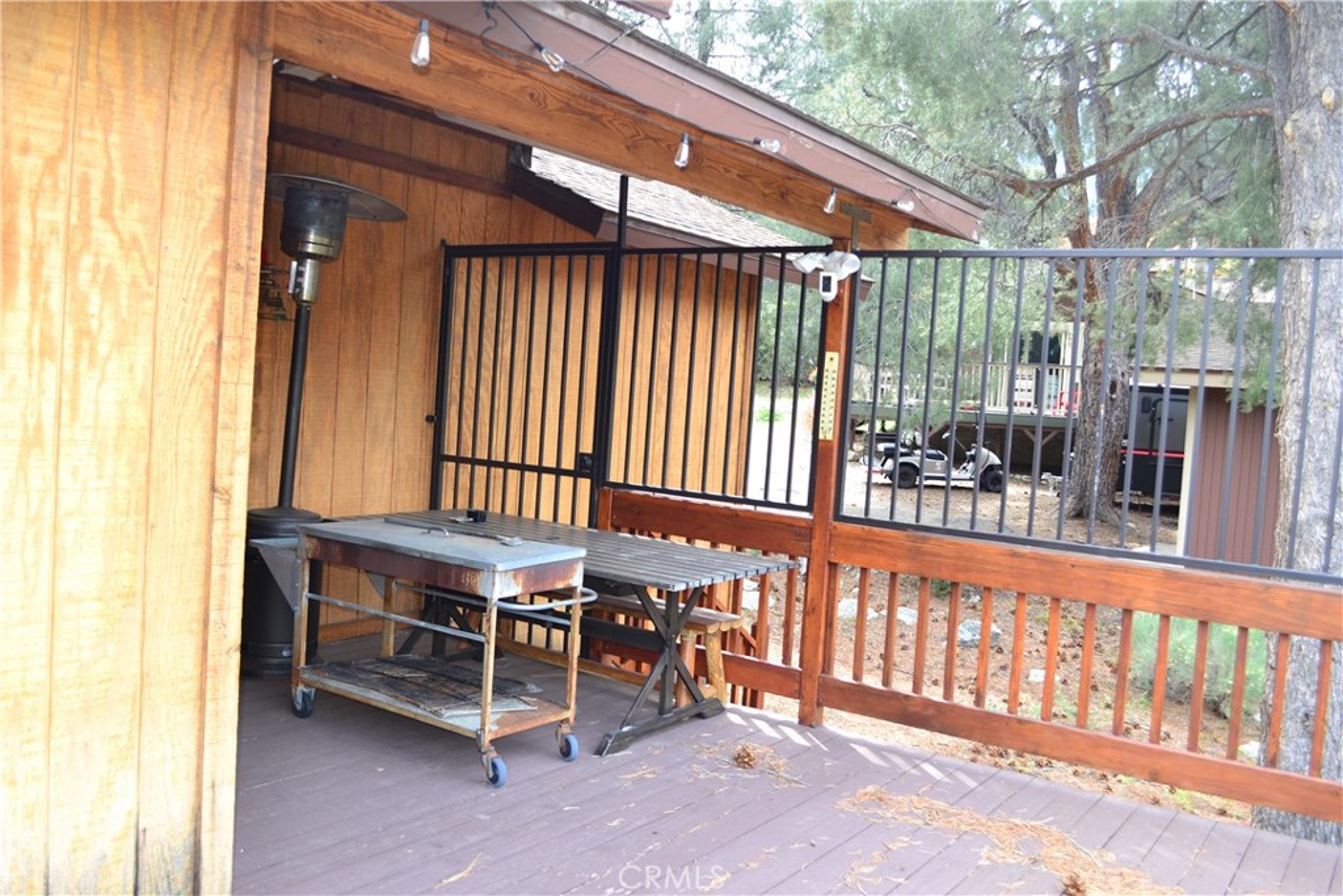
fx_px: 1119
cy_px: 448
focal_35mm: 30
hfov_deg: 61.9
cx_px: 672
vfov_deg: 43.6
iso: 180
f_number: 5.6
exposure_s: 1/60
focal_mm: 20
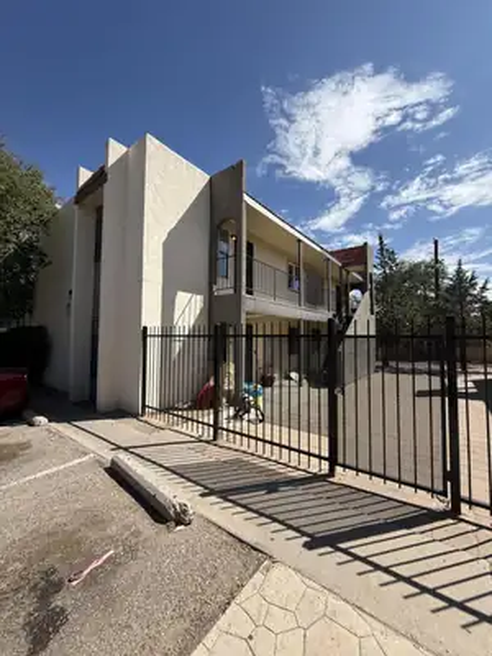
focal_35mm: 14
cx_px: 246
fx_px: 265
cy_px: 328
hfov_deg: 85.7
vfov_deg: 102.1
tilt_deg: +4.1
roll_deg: -0.6
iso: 50
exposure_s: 1/1901
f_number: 2.2
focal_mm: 2.22
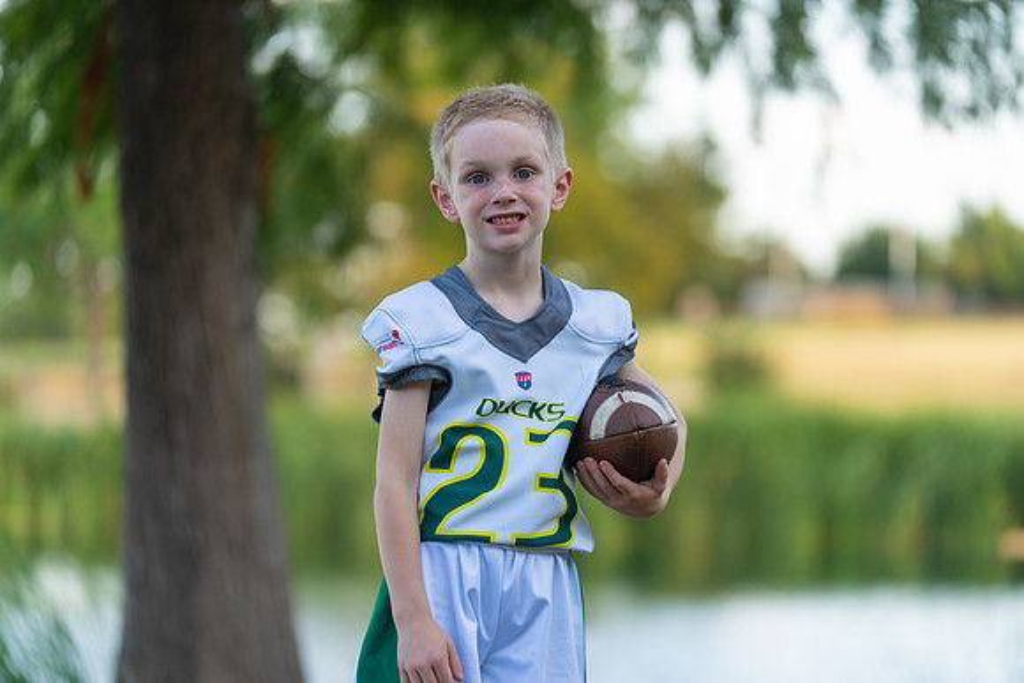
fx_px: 3926
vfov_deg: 9.9
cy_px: 342
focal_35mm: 138
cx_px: 512
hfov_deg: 14.9
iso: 160
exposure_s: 1/320
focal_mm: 138
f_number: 2.8
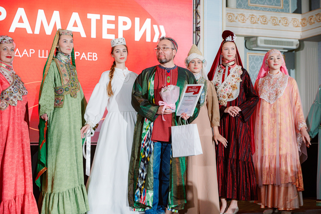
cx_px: 160
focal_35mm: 63
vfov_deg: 21.5
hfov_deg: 31.9
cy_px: 107
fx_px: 561
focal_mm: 63
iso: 1250
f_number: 4
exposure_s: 1/160
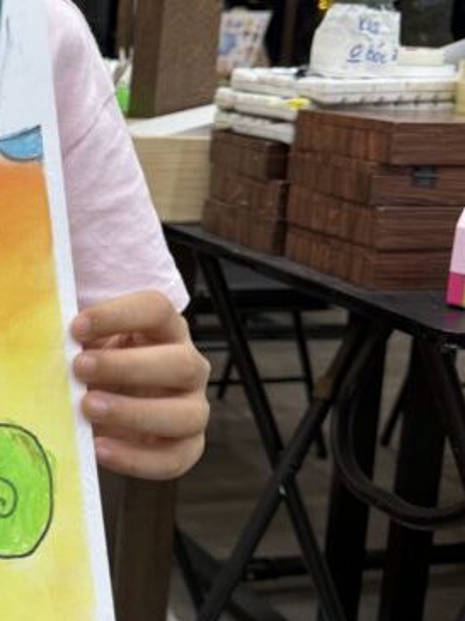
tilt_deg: -11.0
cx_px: -172
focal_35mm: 66
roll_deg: -3.2
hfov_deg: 20.0
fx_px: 1182
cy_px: 225
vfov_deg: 29.3
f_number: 1.78
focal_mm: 6.76
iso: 64
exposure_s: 1/100
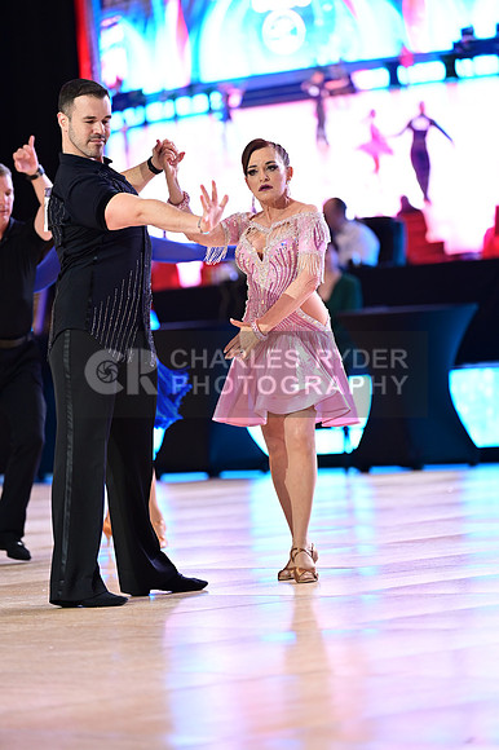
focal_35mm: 200
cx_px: 250
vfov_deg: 10.3
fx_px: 4163
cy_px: 375
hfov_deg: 6.9
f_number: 3.2
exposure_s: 1/250
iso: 1600
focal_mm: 200
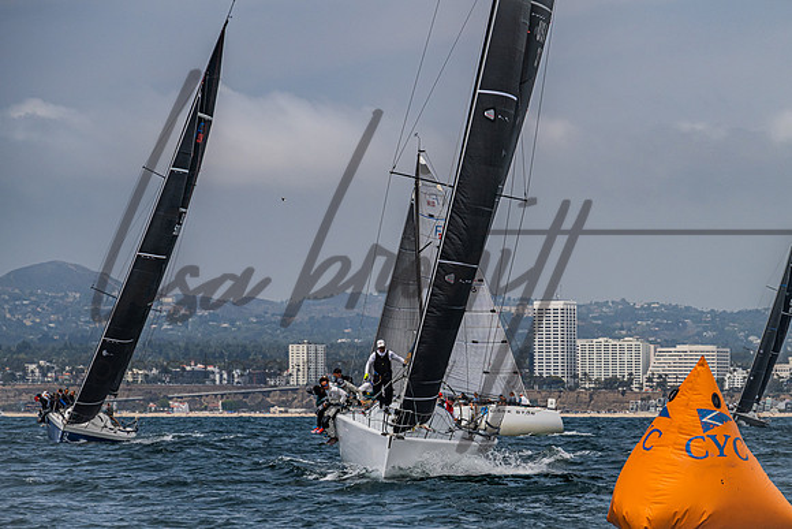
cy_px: 297
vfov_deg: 6.9
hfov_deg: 10.4
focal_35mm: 198
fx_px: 4362
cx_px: 489
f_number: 6.3
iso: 250
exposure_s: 1/1250
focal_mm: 145
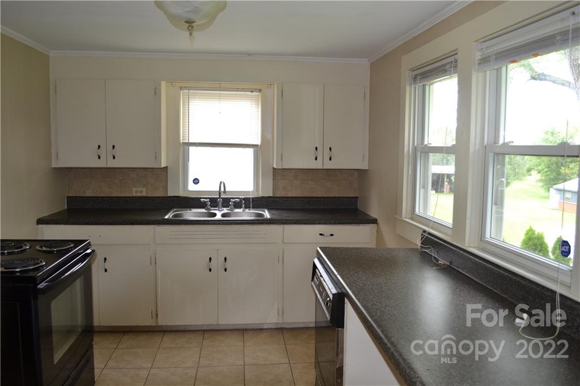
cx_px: 290
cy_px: 193
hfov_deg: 67.4
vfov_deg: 47.9
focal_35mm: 27
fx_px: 435
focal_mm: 18
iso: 400
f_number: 4
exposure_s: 1/60
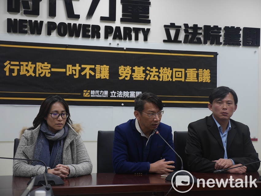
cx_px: 130
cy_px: 98
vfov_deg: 21.0
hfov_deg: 27.8
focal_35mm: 70
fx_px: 528
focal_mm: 35
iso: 250
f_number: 2.8
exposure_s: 1/80
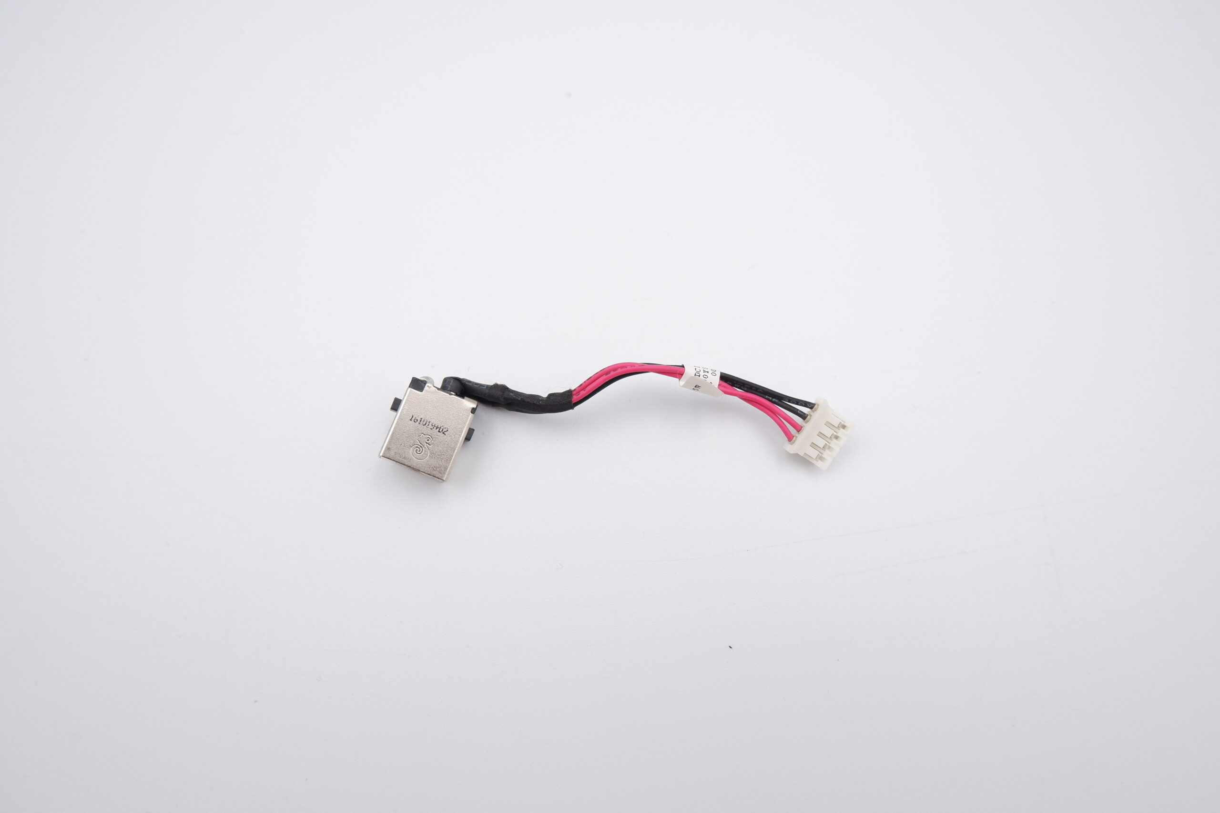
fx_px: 779
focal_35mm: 23
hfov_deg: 76.1
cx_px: 610
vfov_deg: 55.1
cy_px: 406
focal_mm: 15.6
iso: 800
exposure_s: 1/250
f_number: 5.6
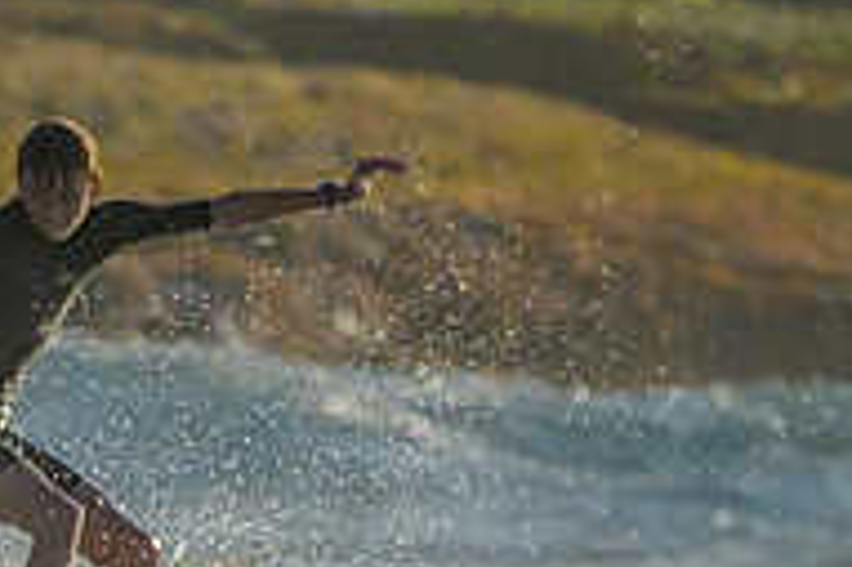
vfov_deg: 0.4
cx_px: -5
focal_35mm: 3336
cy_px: 602
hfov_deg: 0.6
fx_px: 78882
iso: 1800
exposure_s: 1/2000
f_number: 6.3
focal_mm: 800
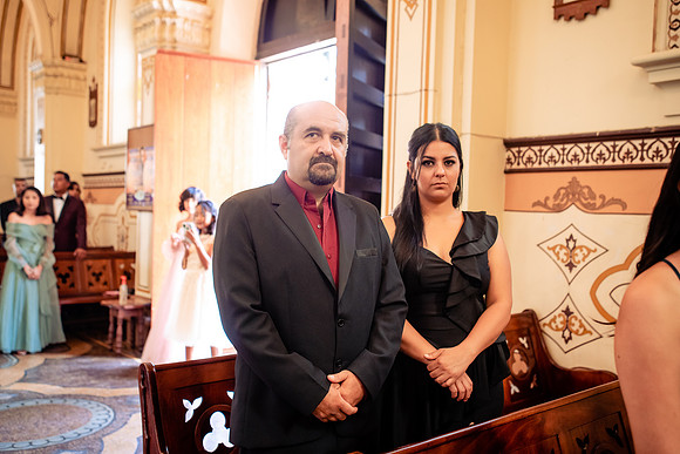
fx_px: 661
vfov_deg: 37.9
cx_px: 340
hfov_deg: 54.4
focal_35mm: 35
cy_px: 227
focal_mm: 35
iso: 1250
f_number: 3.2
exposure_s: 1/100
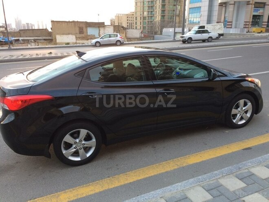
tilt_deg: -17.4
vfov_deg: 48.2
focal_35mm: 29
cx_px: 134
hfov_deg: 61.7
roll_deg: -0.3
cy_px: 101
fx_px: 225
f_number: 2.2
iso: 50
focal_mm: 4.15
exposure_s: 1/33
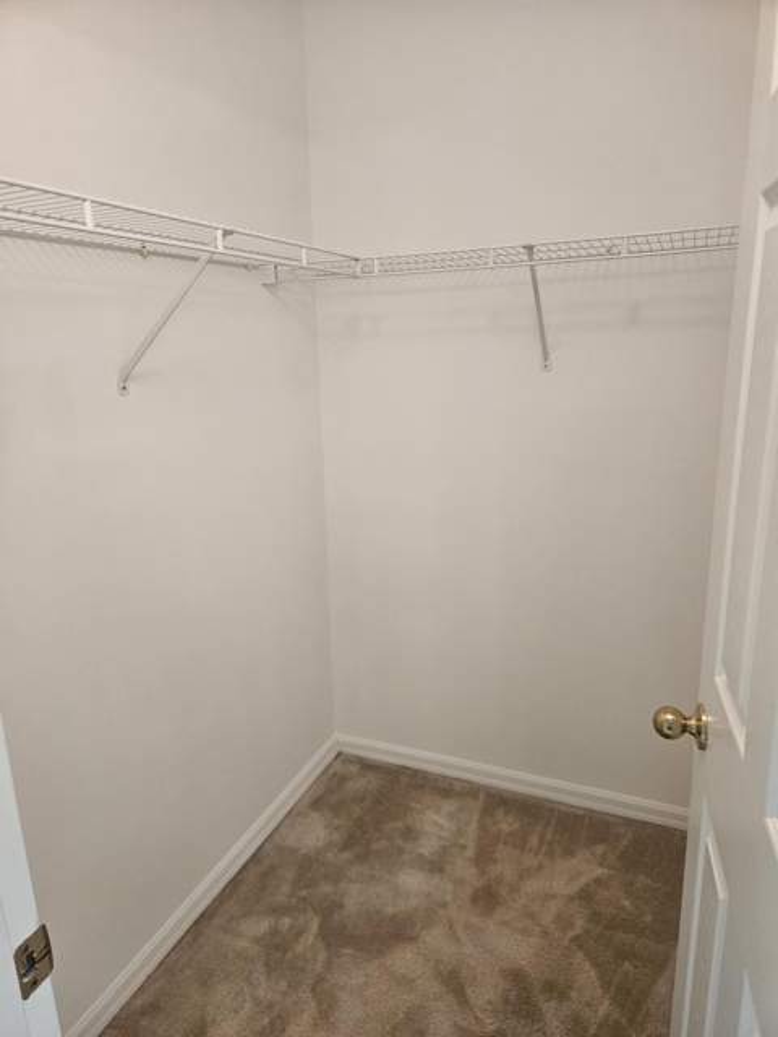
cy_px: 518
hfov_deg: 58.9
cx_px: 389
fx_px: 689
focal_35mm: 23
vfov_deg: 73.9
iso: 400
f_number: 1.8
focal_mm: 5.4
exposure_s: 1/120
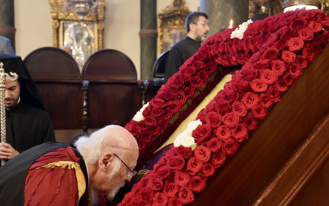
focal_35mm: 37
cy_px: 105
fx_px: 332
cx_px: 165
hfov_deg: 52.7
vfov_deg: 34.4
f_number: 4
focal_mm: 36
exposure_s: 1/160
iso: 8000
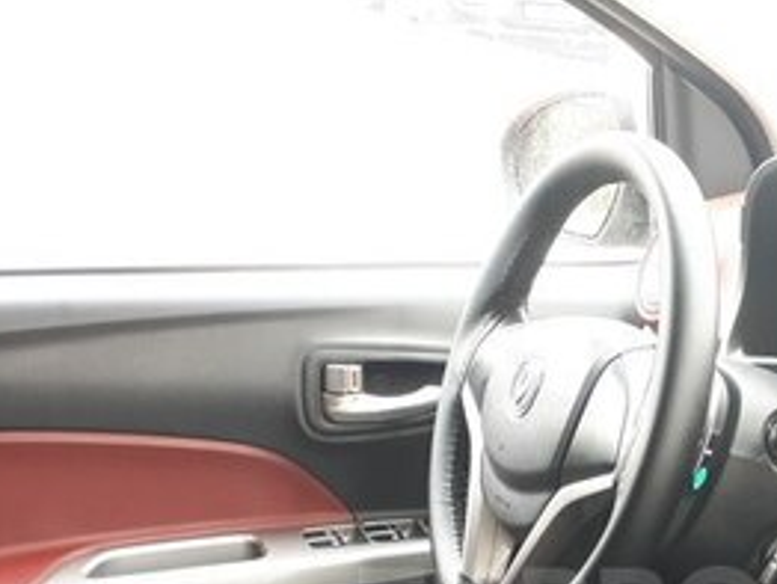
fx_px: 1528
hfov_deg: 27.7
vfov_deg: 20.8
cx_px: 661
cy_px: 612
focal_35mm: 68
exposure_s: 1/33
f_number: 1.9
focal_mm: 3.6
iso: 64
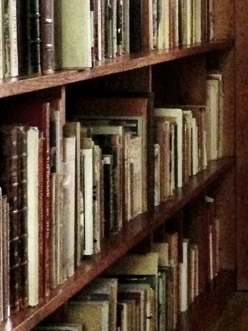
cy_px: 35
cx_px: 343
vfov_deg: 16.3
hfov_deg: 12.0
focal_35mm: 119
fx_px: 1136
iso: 640
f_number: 2.4
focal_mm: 4.13
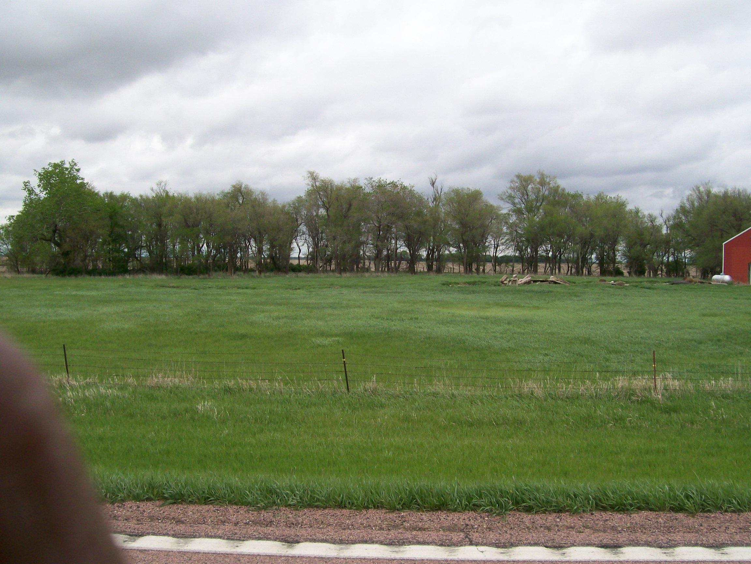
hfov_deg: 51.4
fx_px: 781
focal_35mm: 36
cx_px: 376
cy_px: 282
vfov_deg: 39.7
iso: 80
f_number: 4.8
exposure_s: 1/446
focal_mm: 6
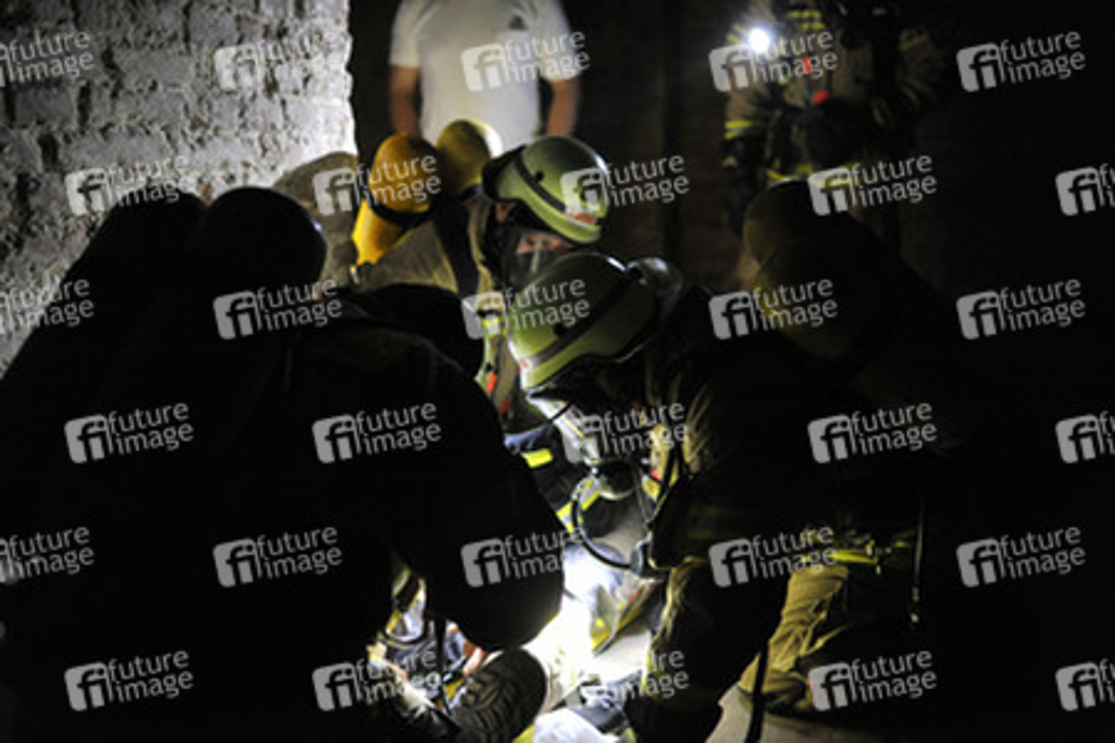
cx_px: 558
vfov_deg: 37.9
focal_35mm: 35
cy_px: 372
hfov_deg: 54.4
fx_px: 1084
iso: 2500
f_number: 1.6
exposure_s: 1/100
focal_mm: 35
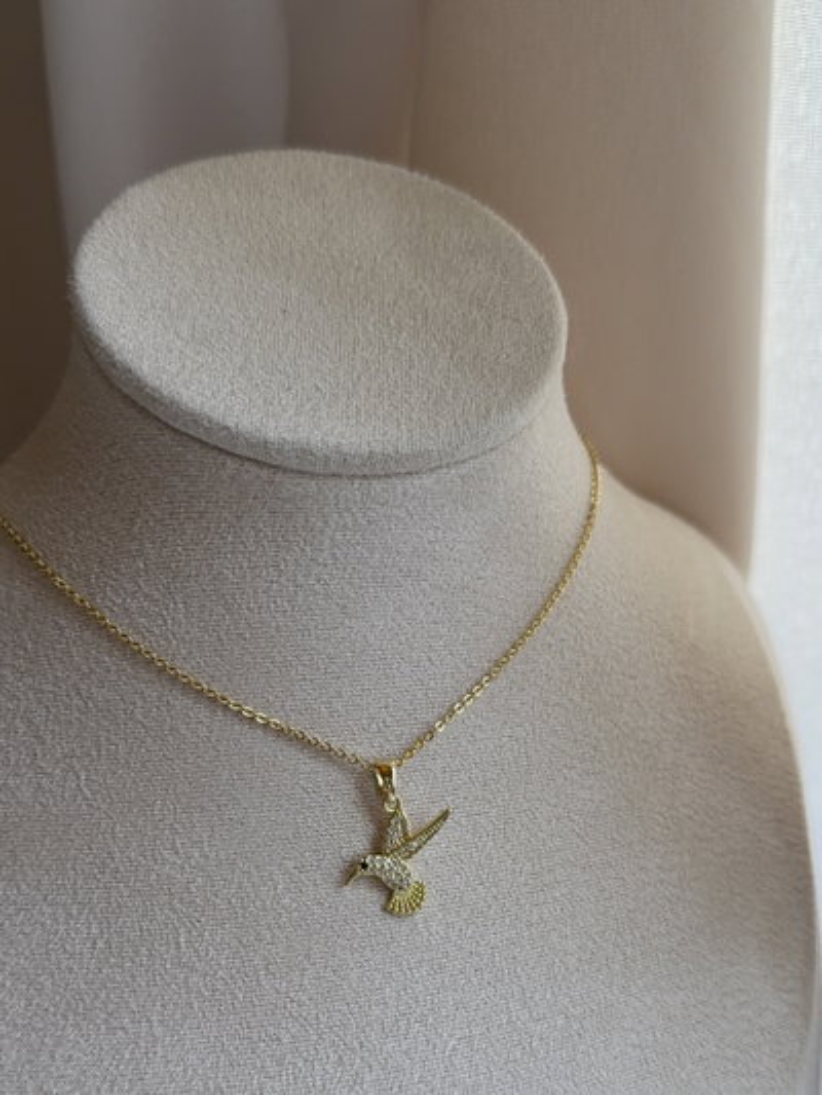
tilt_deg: -13.0
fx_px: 760
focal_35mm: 24
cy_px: 548
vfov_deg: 71.6
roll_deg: +4.4
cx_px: 411
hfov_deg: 56.8
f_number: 1.78
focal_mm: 6.76
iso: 64
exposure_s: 1/161
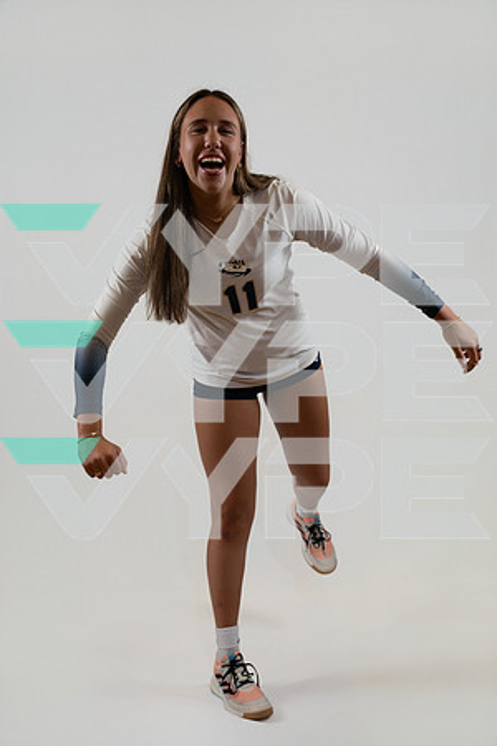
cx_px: 248
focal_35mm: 46
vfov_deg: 42.7
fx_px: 955
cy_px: 373
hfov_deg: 29.2
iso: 250
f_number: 4
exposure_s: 1/125
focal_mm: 46.1
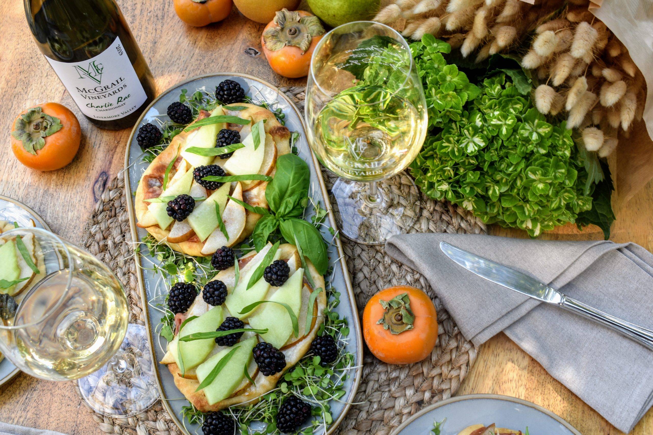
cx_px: 326
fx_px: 871
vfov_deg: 28.1
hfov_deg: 41.1
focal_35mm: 48
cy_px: 218
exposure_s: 1/60
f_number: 8
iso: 160
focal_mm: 32
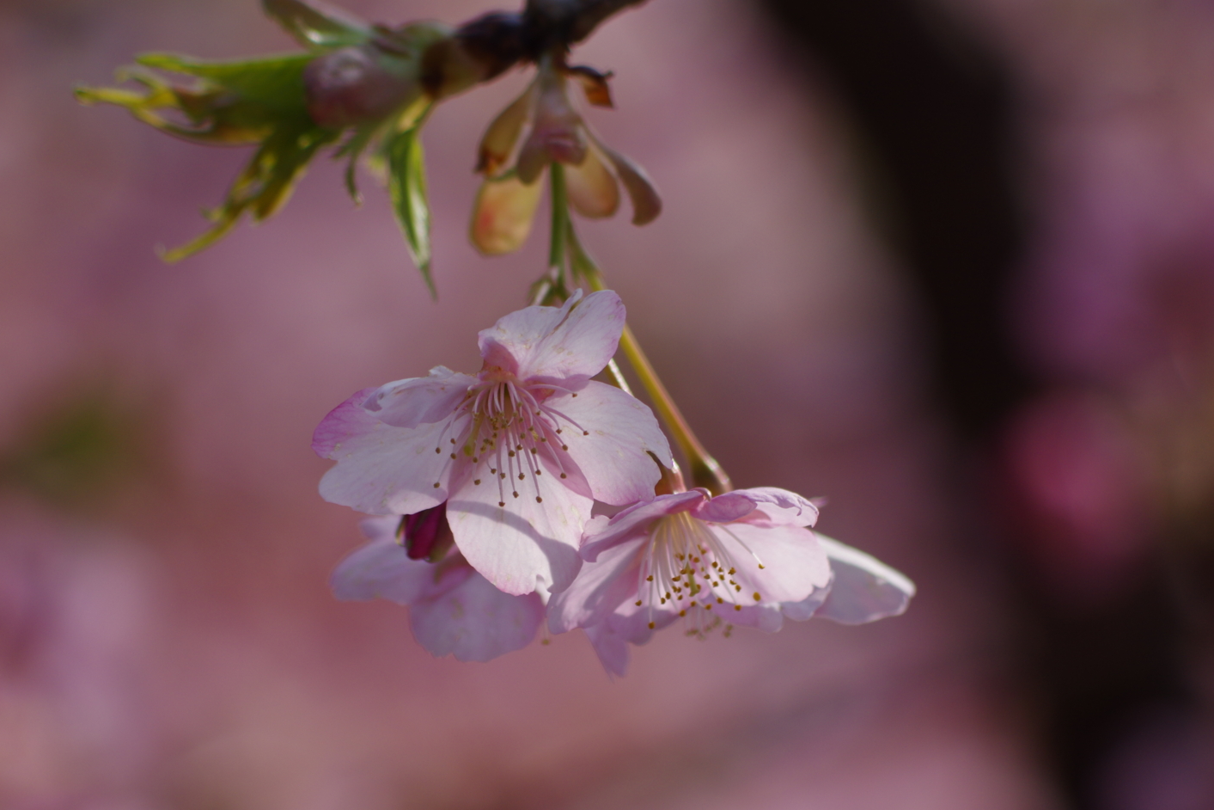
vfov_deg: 2.7
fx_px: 17163
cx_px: 554
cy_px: 398
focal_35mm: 509
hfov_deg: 4.1
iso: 200
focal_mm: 300
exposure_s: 1/500
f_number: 6.3
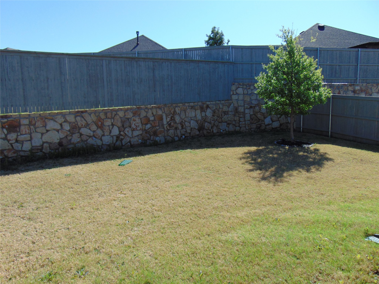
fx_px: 274
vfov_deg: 54.9
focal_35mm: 25
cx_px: 190
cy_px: 142
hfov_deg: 69.4
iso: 80
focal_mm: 4.5
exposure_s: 1/1000
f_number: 3
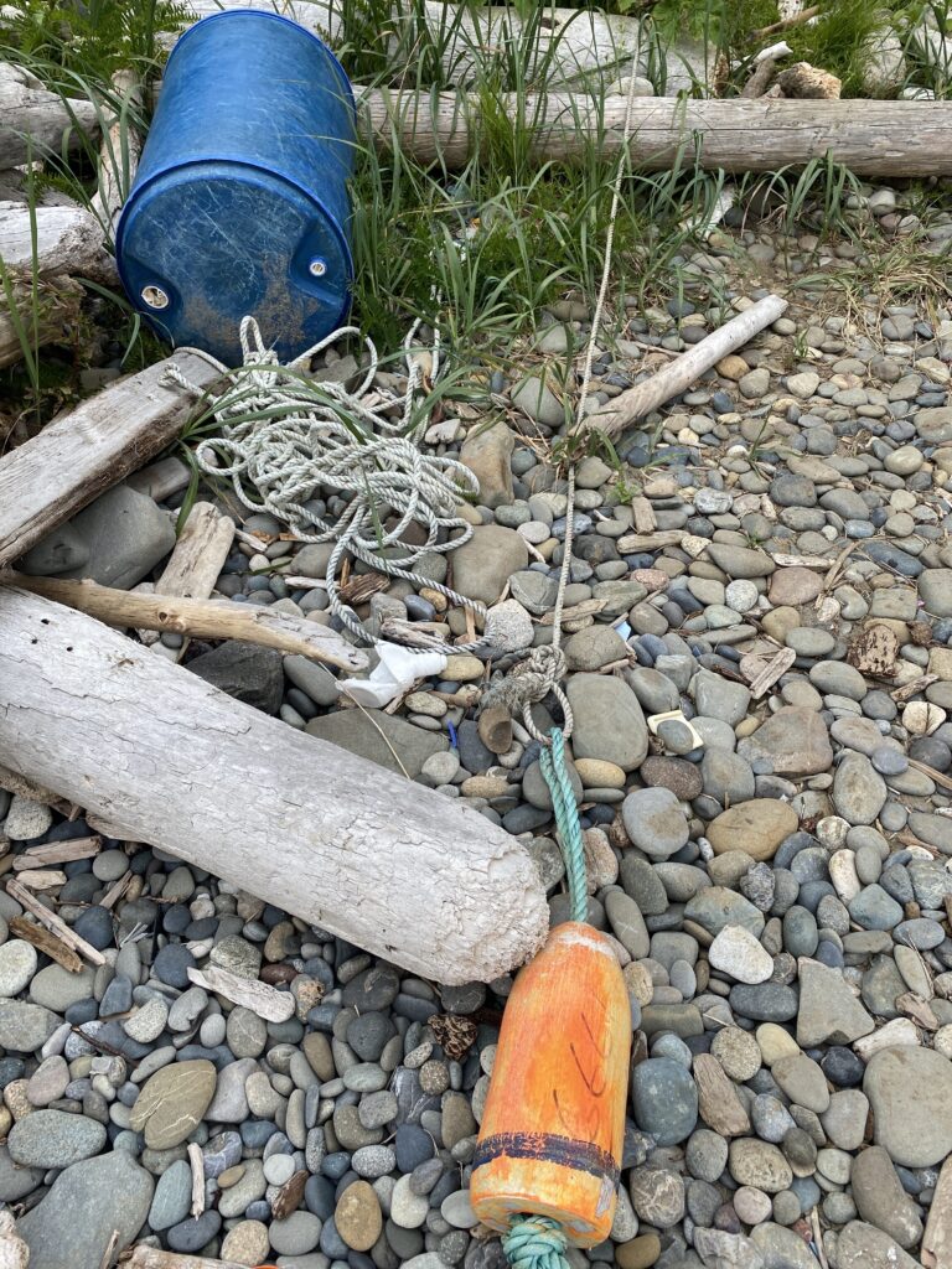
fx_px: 953
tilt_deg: -35.8
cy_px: 634
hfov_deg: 53.1
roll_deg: +0.2
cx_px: 476
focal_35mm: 26
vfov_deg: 67.3
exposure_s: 1/1565
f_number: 1.8
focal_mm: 4.25
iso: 32
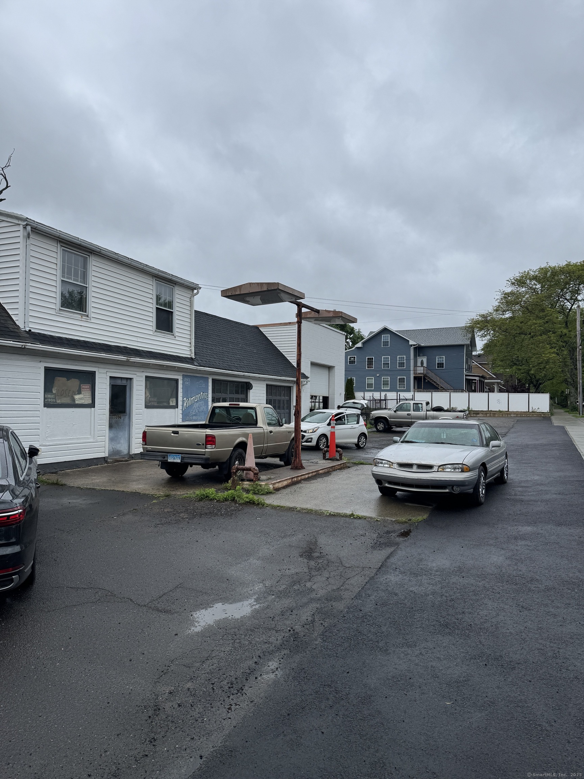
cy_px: 390
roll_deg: +0.1
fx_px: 540
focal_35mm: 24
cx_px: 292
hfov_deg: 56.8
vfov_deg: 71.6
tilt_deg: +2.6
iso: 80
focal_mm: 6.76
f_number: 1.78
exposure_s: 1/2604
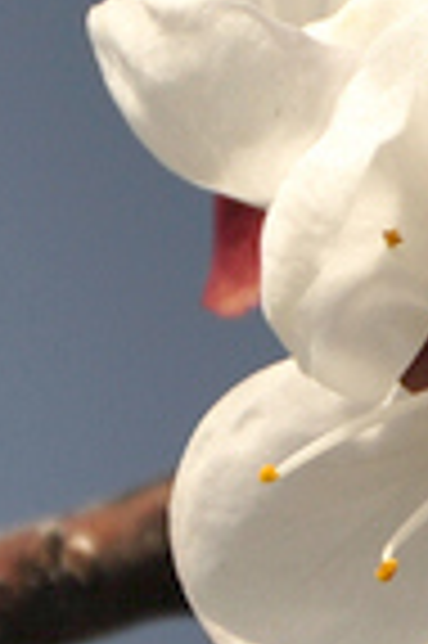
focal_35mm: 991
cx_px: 599
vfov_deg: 2.1
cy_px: 320
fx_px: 17717
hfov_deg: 1.4
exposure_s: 1/500
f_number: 5.6
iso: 200
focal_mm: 105
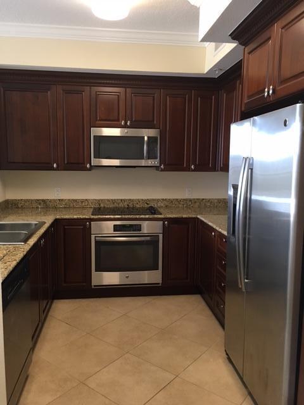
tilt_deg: -7.3
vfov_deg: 61.7
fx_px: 340
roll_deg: -1.3
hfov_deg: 48.2
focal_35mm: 29
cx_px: 152
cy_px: 202
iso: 125
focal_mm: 4.15
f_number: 2.2
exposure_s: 1/30
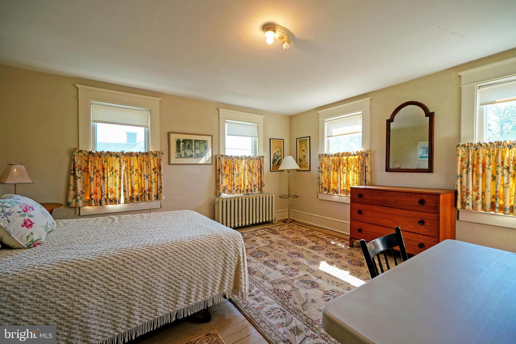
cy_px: 172
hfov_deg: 100.4
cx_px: 258
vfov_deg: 77.3
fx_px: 215
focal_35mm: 15
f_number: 4
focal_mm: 10
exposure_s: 1/60
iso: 100
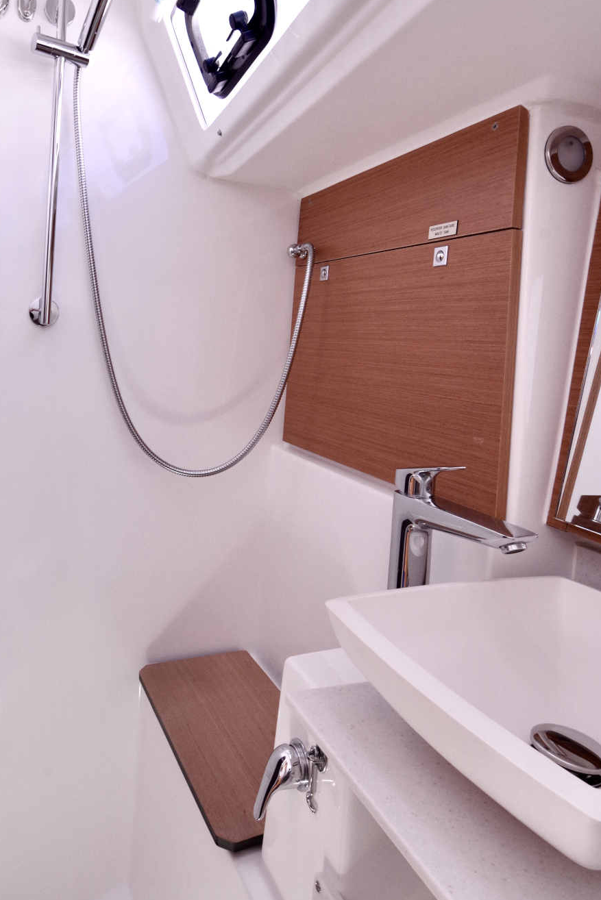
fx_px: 625
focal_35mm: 25
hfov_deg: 50.1
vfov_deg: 71.0
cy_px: 378
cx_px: 184
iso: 1600
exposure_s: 1/60
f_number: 11
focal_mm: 15
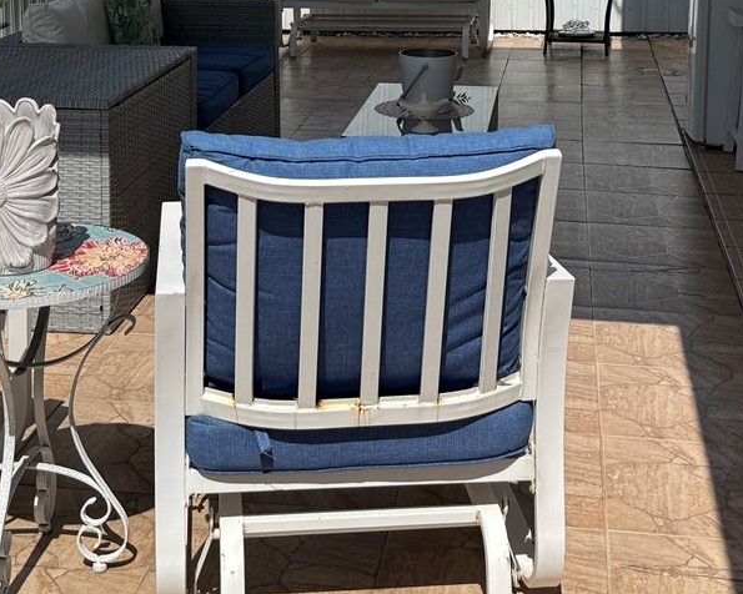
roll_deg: -0.1
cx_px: 348
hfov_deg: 30.0
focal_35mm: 63
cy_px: -54
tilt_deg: -5.5
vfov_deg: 22.9
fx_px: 1385
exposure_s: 1/8130
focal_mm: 6.76
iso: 80
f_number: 1.78
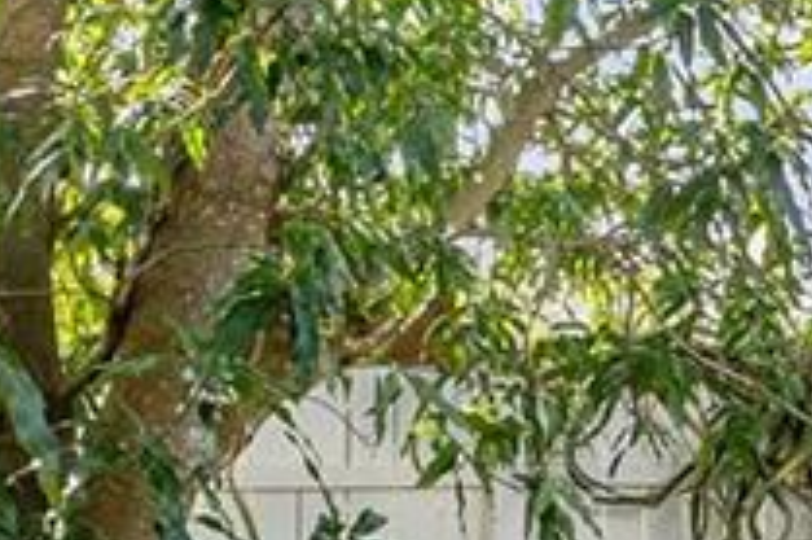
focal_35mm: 107
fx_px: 2411
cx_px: 1321
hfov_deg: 16.8
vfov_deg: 12.7
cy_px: 396
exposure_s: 1/200
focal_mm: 14
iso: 400
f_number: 7.1
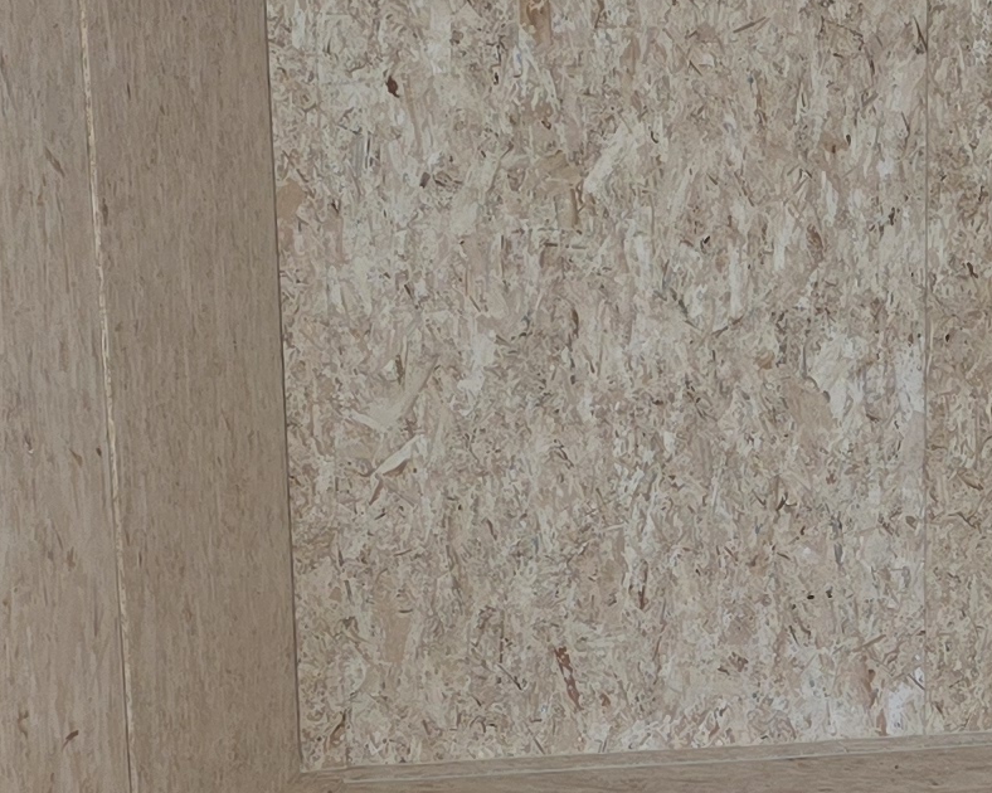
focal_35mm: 114
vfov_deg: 13.3
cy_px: 848
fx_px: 3346
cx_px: 1025
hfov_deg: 16.5
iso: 80
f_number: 1.7
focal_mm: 6.3
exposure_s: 1/180
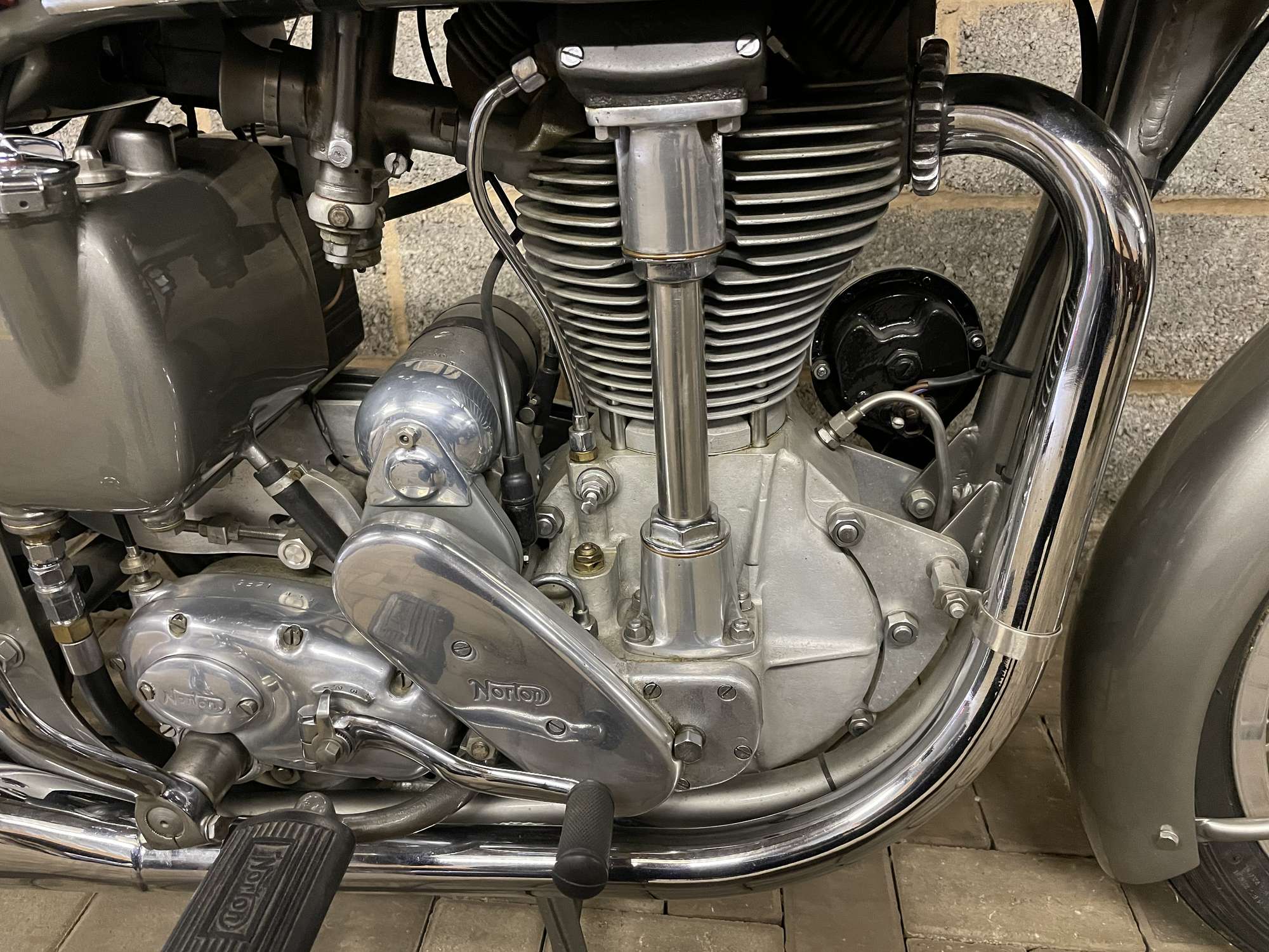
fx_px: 953
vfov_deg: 53.1
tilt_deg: -25.2
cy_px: 476
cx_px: 634
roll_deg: +1.0
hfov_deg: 67.3
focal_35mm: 26
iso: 640
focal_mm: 4.2
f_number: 1.6
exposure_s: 1/33
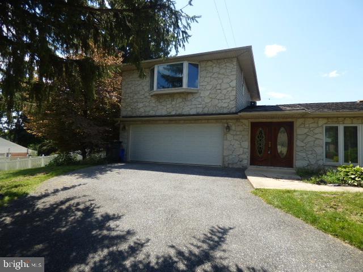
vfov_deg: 66.0
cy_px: 136
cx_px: 182
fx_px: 210
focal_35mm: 20
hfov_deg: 81.7
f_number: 2.8
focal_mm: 3.58
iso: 100
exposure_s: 1/1000
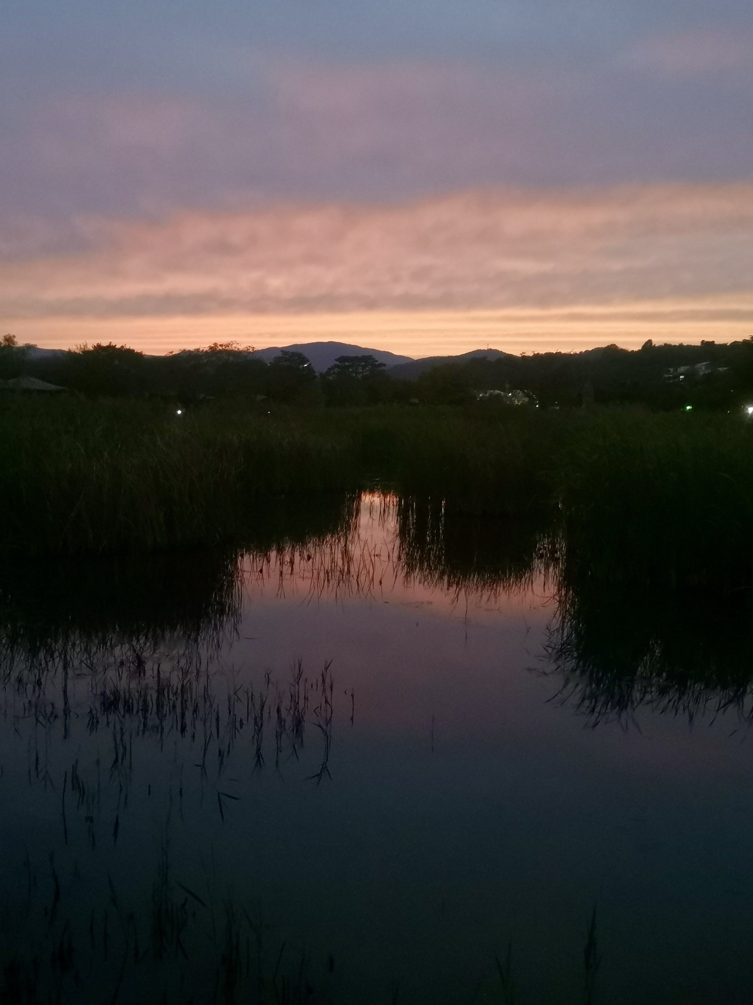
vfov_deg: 49.0
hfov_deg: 37.7
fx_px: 1102
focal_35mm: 38
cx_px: 376
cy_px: 502
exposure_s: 1/17.1
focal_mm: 5.58
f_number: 1.8
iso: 1600
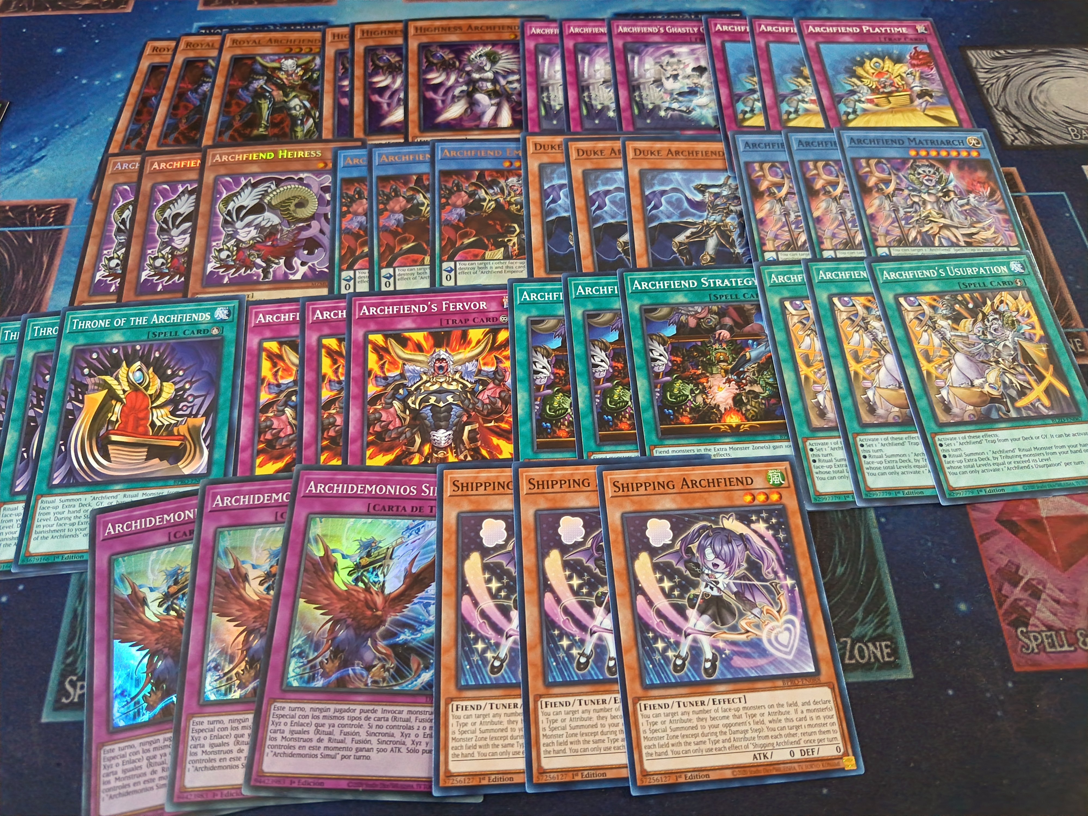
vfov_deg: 56.8
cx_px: 544
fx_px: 754
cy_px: 408
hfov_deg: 71.6
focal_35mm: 24
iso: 4710
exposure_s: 1/24
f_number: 1.75
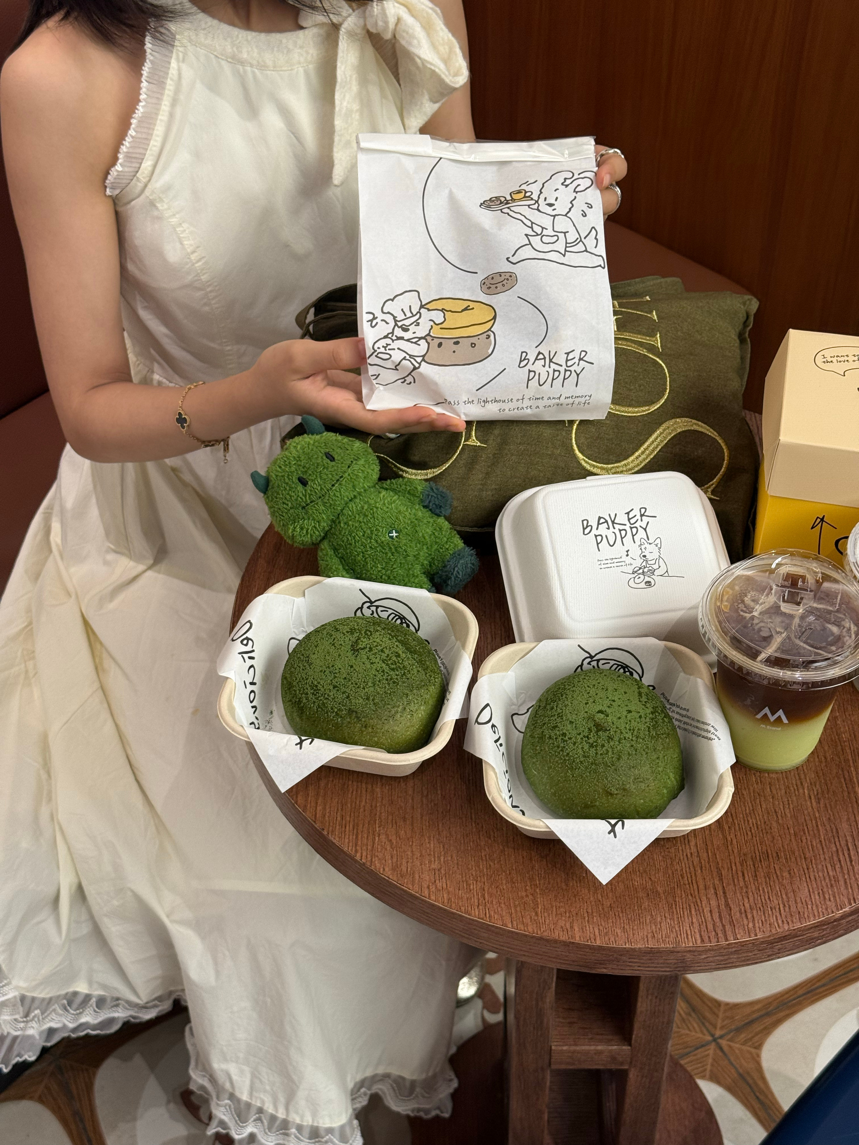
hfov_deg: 30.3
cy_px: 572
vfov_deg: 39.7
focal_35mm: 48
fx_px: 1588
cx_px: 430
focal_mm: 6.76
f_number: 1.78
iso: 64
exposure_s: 1/50
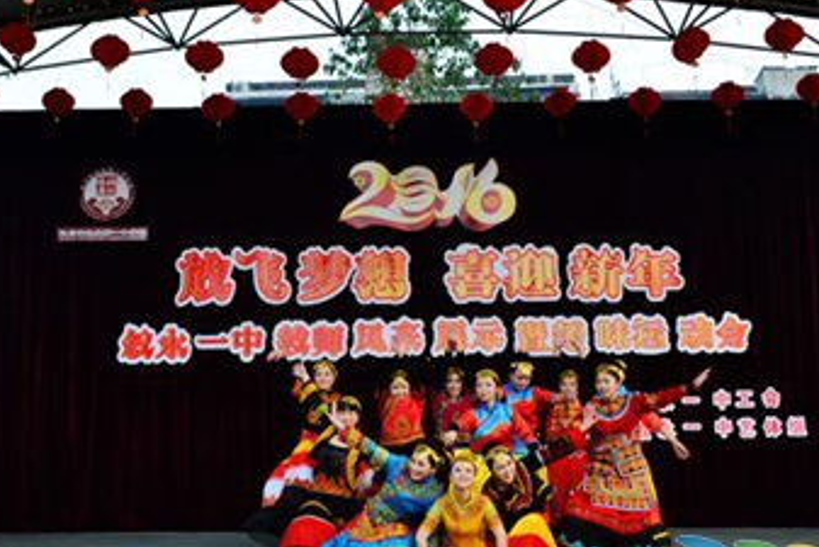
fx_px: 1115
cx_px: 454
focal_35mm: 49
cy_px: 272
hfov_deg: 40.3
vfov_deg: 27.6
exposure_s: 1/80
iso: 400
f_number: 8
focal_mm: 22
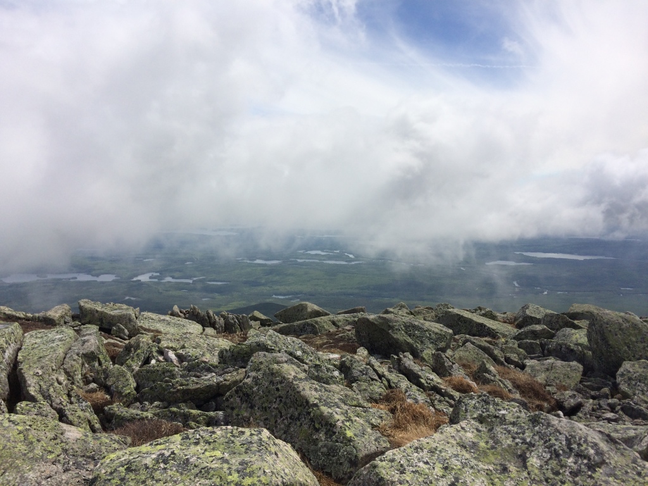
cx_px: 324
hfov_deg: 61.7
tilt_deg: -6.8
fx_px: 543
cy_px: 243
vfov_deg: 48.2
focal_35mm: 29
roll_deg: +0.3
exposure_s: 1/4115
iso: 32
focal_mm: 4.15
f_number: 2.2
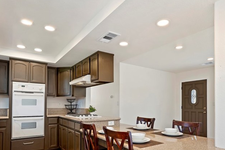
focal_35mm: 23
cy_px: 102
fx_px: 144
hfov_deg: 76.0
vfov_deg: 53.8
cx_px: 120
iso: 500
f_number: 10
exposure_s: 1/15
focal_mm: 14
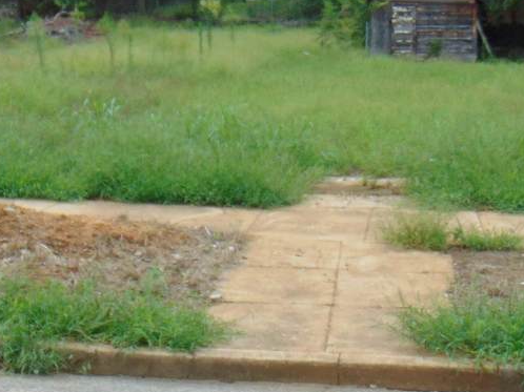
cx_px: 146
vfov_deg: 16.4
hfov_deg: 21.6
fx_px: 1362
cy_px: 156
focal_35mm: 90
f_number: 3.2
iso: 80
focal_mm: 6.3
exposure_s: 1/640
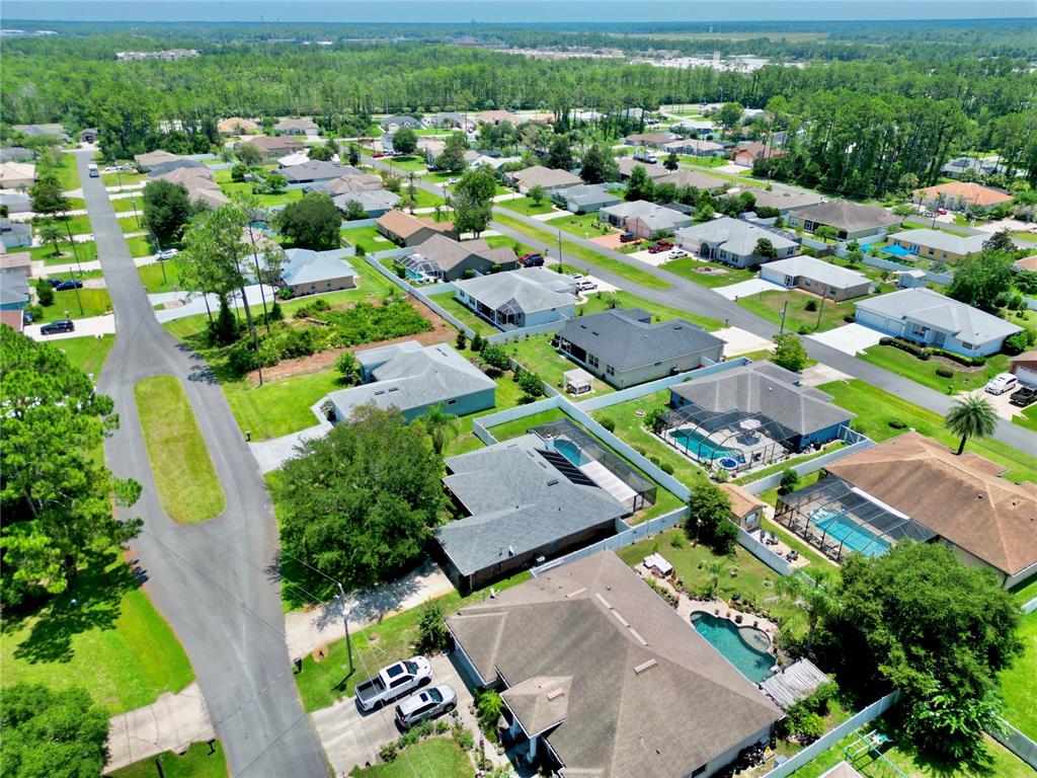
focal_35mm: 24
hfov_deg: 71.6
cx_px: 518
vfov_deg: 56.8
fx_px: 719
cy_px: 389
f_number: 1.7
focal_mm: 6.72
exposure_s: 1/3000
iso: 140
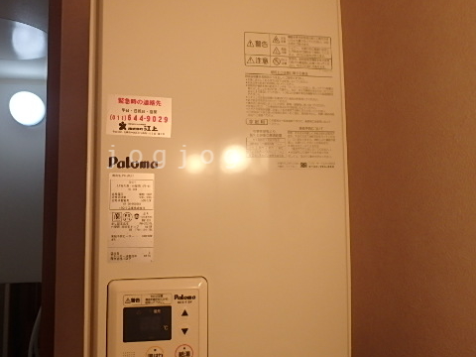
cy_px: 157
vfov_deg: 49.6
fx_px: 385
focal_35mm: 28
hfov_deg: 62.4
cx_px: 175
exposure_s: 1/60
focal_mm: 3.7
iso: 200
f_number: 3.5
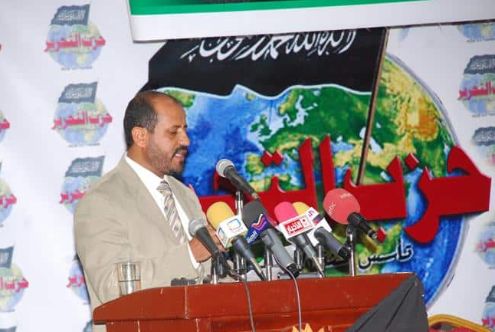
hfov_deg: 9.4
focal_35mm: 220
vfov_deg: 6.3
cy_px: 179
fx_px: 3024
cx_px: 230
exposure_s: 1/80
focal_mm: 135
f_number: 5.6
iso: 1250
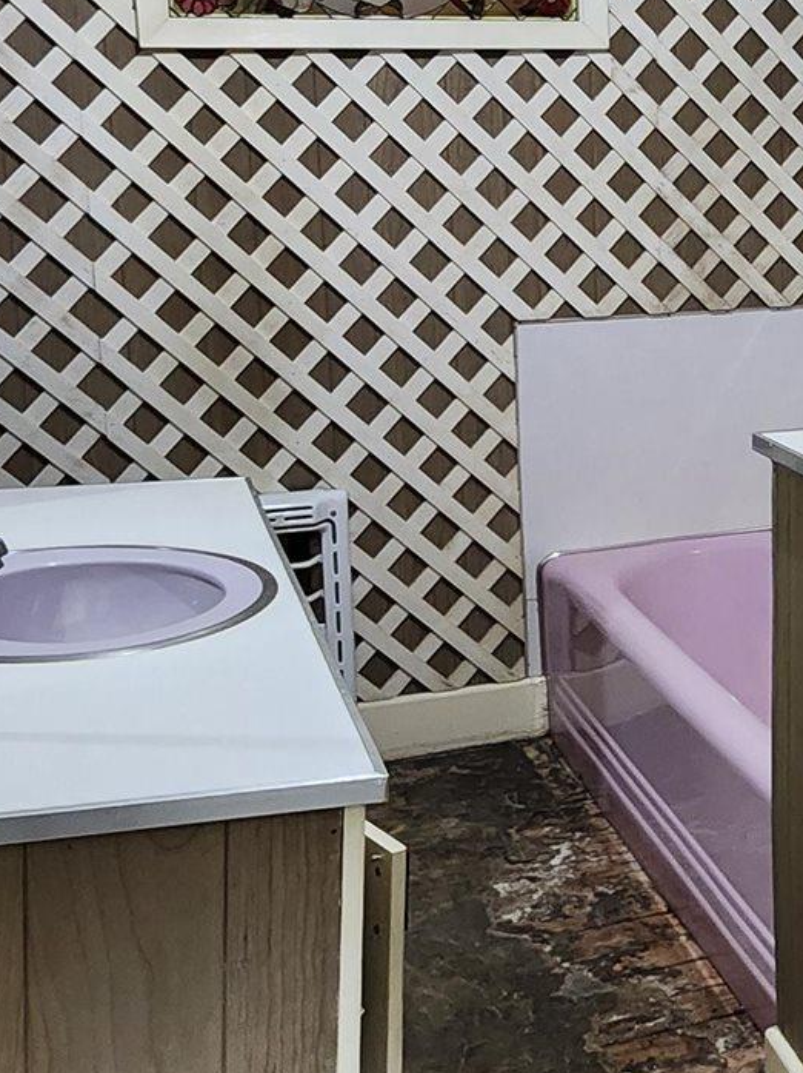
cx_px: 657
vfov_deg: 43.4
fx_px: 1331
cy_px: 383
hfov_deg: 32.5
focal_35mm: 43
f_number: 2.2
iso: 320
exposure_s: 1/30
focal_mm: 2.2
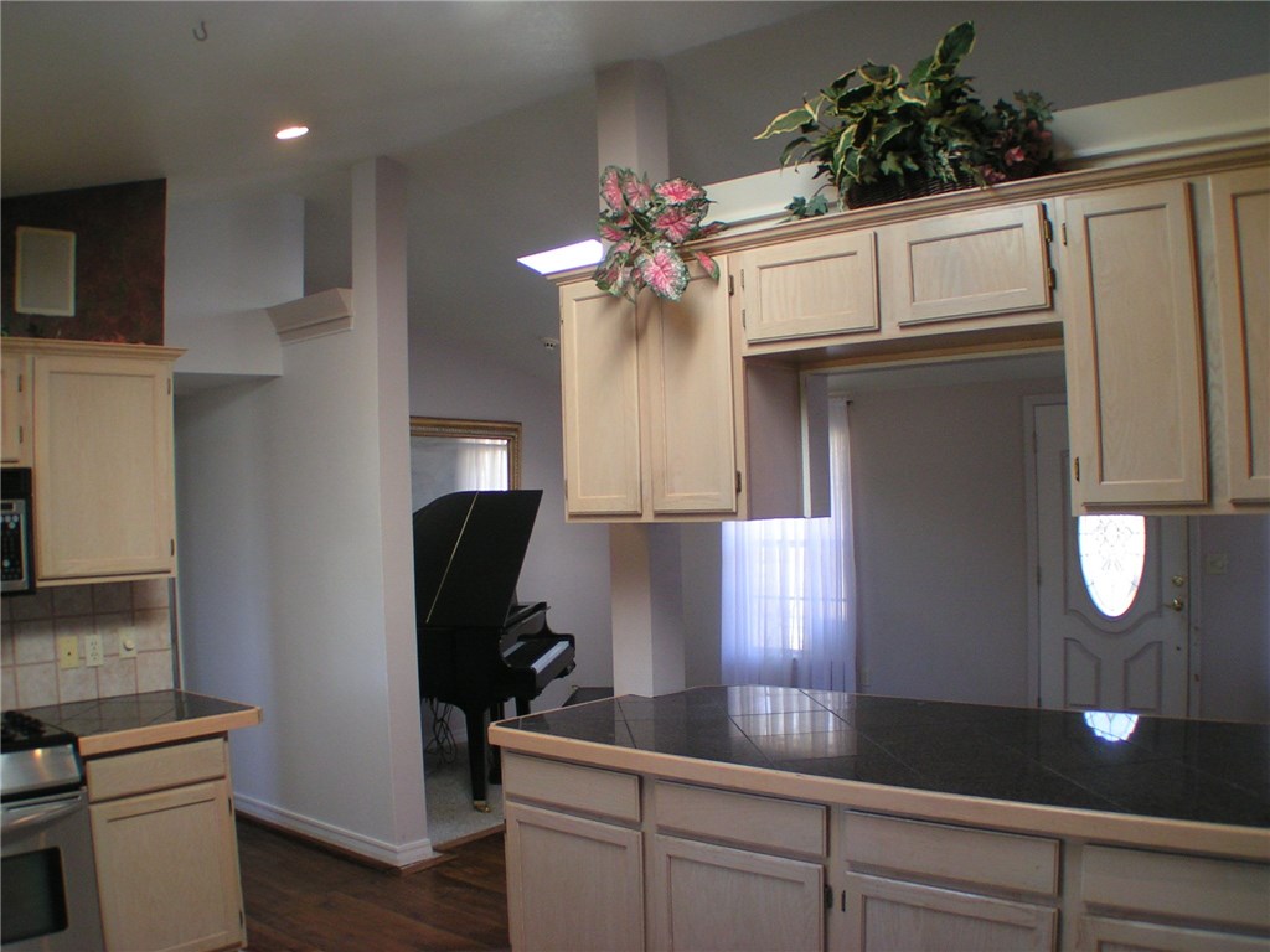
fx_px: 1394
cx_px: 635
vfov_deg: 37.7
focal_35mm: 38
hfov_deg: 49.0
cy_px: 476
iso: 100
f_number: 2.8
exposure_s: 1/40
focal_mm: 5.8
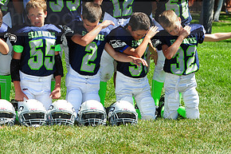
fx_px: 1026
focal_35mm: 160
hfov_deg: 12.8
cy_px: 12
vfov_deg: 8.5
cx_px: 49
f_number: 6.3
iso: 400
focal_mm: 80
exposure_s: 1/1000
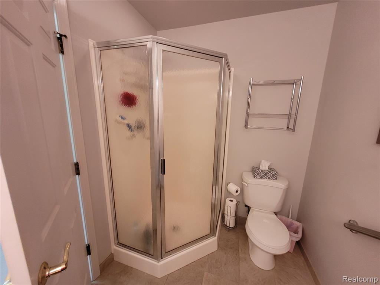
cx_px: 190
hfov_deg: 106.2
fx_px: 143
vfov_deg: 89.9
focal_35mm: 13
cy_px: 142
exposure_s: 1/60
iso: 250
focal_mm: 1.74
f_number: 2.2
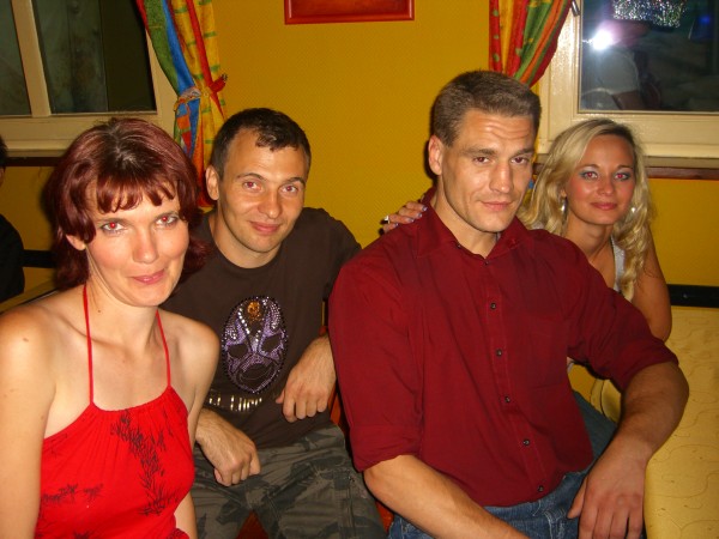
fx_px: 789
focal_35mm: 38
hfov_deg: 49.0
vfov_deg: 37.7
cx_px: 360
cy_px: 270
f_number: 2.8
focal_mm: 7.9
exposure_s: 1/60
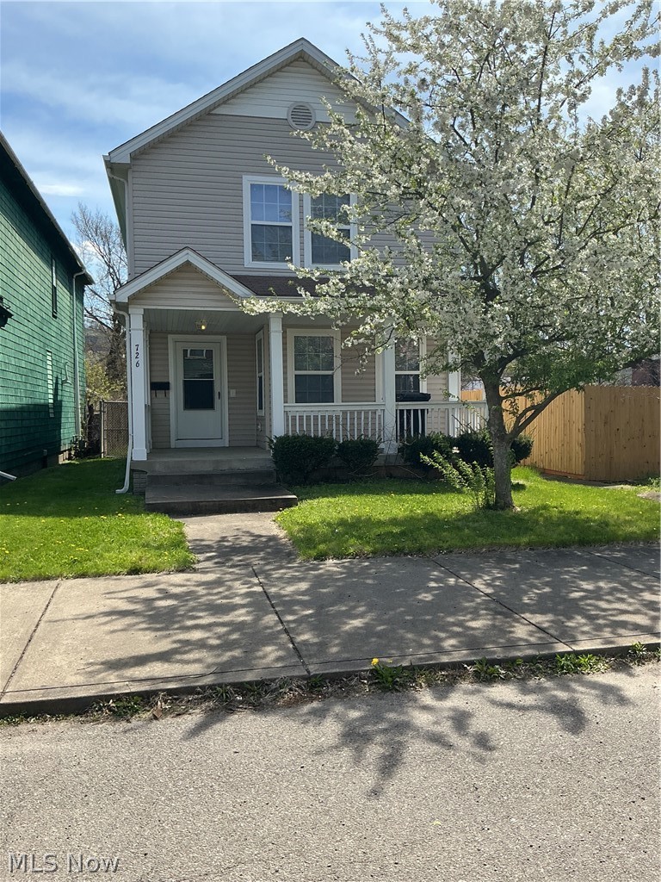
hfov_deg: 48.2
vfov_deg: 61.7
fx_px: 738
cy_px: 441
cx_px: 330
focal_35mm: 29
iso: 25
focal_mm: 3
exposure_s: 1/1055
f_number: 1.8
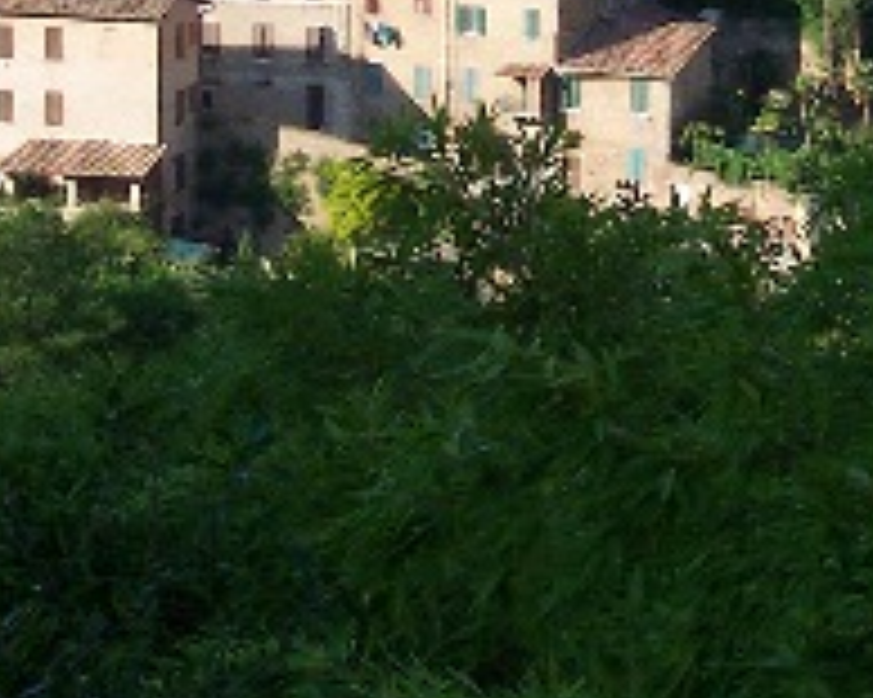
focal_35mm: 153
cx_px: 580
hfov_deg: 12.6
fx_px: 3951
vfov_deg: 9.6
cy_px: -518
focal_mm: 8
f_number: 4.8
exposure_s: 1/350
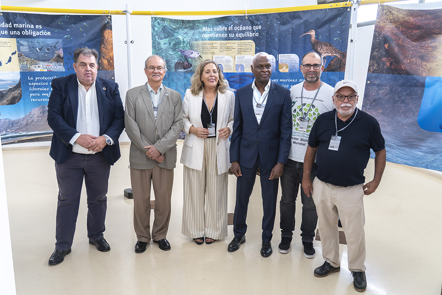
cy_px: 148
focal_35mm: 31
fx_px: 381
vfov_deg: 42.3
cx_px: 221
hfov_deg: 60.3
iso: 800
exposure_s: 1/125
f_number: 4
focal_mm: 31
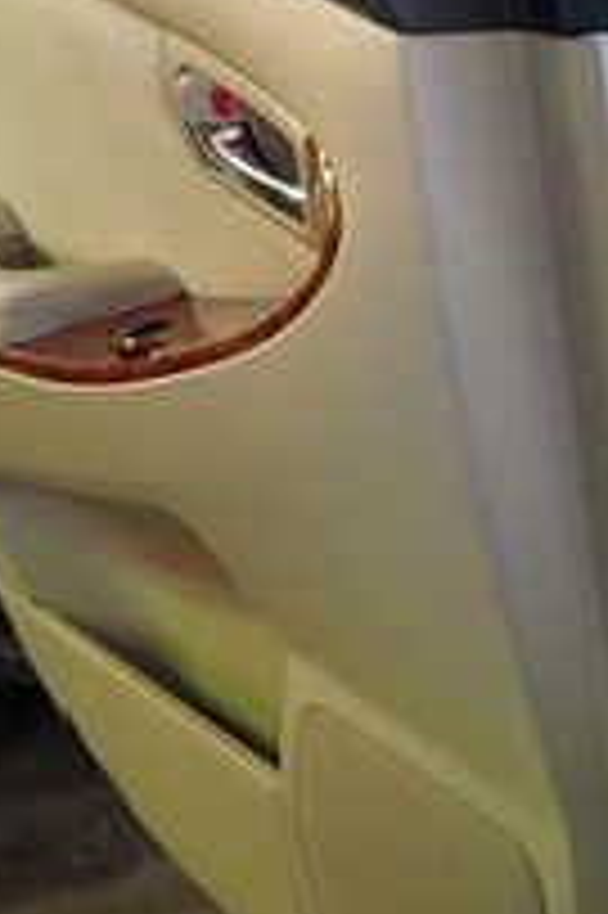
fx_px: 1954
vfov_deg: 26.1
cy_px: 630
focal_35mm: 77
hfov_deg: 15.6
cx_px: 1027
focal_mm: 4.5
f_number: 2
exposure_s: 1/30
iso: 200
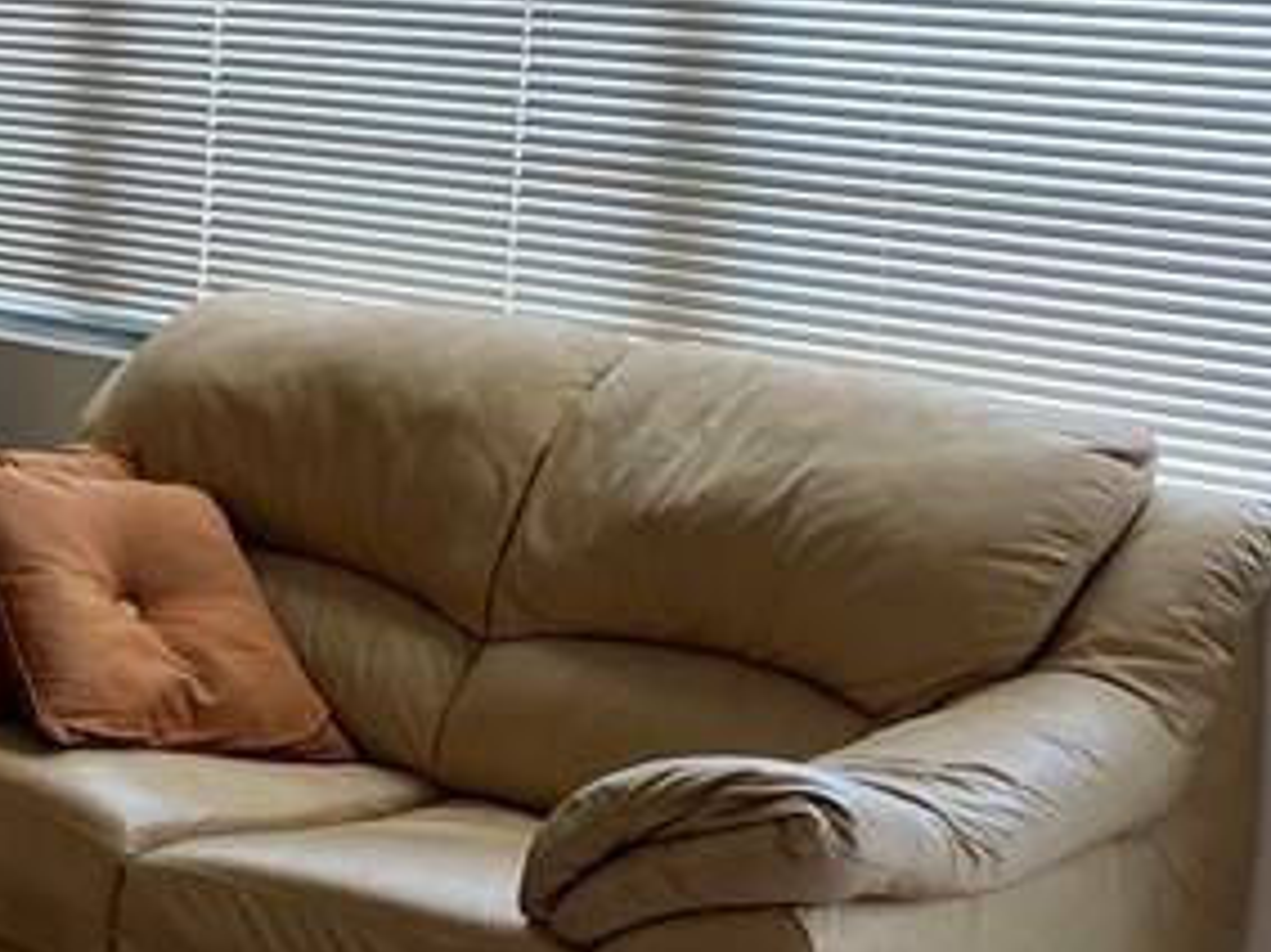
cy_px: 427
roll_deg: -0.8
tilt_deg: -9.7
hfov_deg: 17.9
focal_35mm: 94
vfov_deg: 15.7
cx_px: -808
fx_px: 3450
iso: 125
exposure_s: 1/113
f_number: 1.8
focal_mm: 4.25
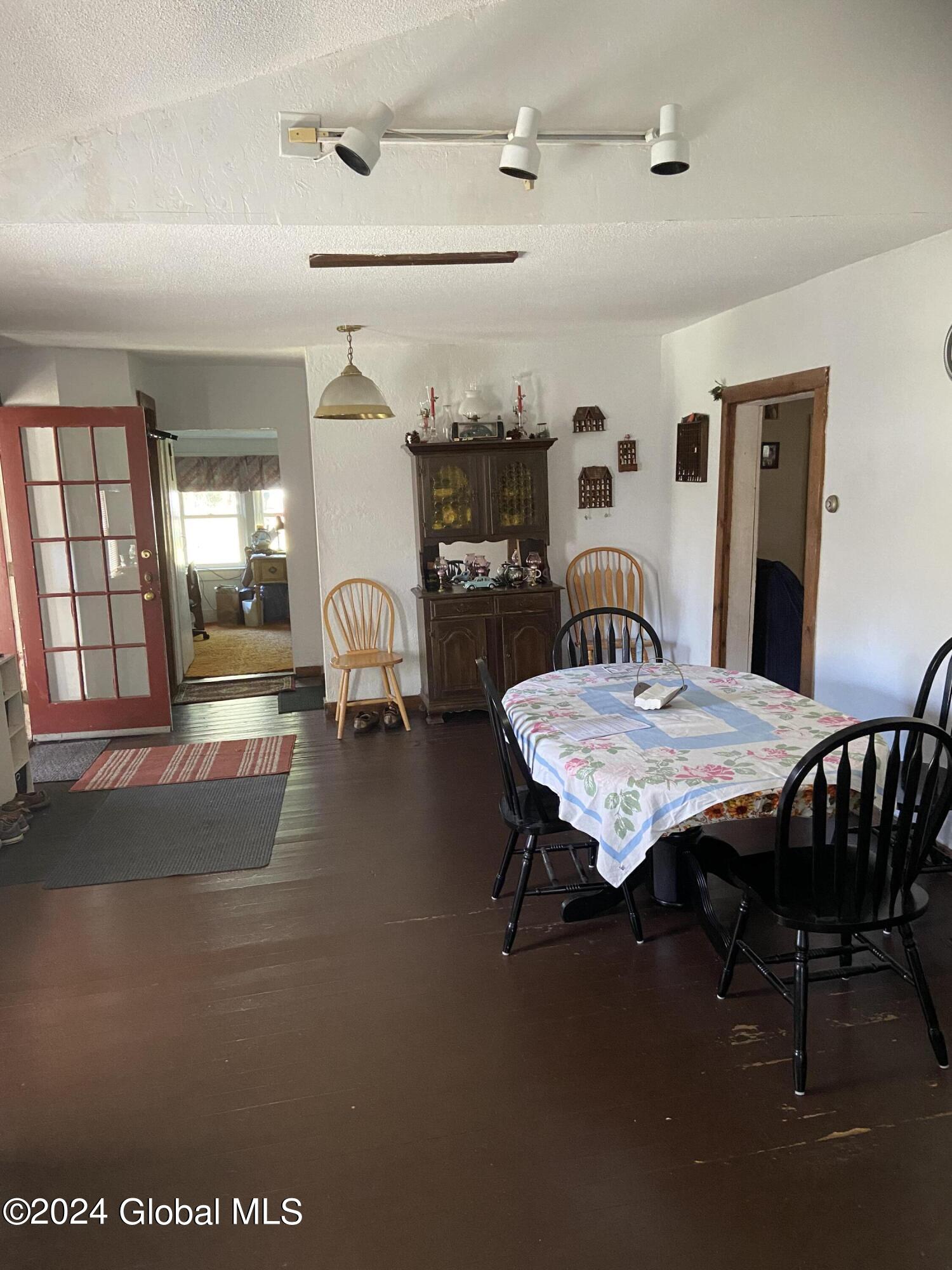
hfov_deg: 53.1
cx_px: 476
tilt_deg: -9.4
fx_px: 953
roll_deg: +1.3
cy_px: 635
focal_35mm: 26
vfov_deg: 67.3
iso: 500
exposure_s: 1/60
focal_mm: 4.25
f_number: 1.8
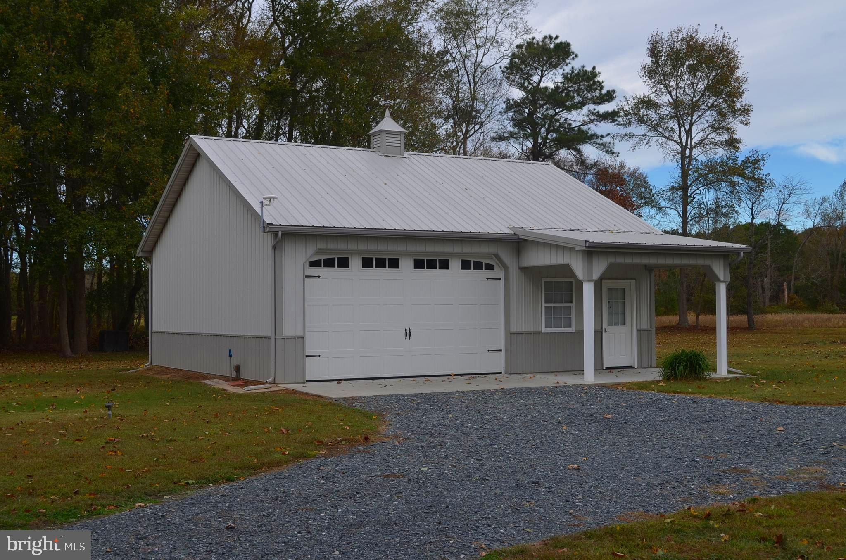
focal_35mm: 44
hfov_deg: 45.0
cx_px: 423
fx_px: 1020
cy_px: 280
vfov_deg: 30.7
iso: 140
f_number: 8
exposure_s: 1/250
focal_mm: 29
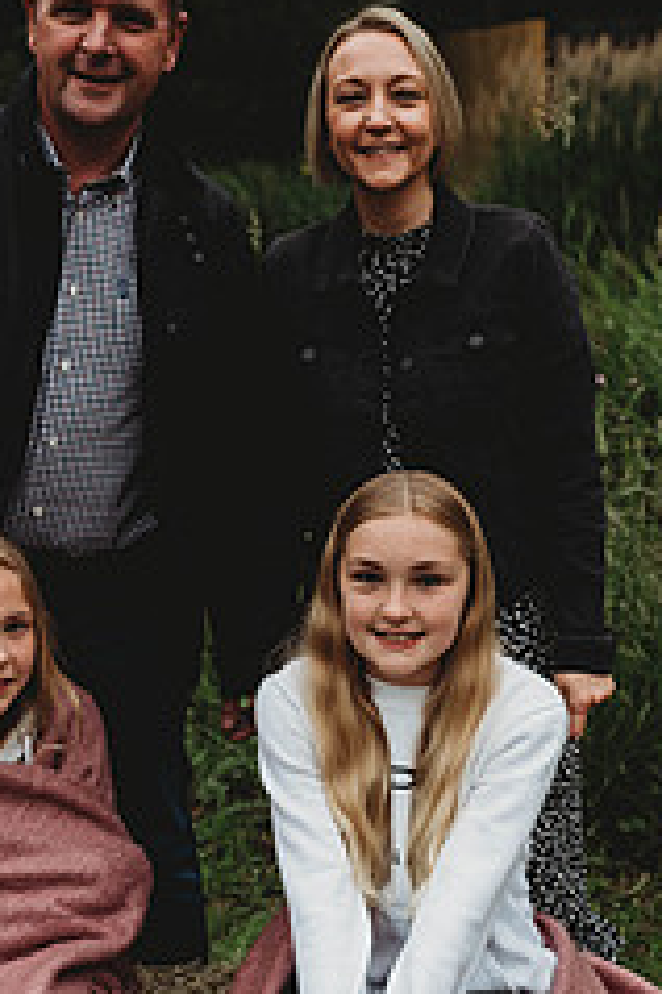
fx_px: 1823
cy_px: 611
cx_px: 283
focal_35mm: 66
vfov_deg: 30.4
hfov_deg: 20.6
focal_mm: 35
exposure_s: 1/160
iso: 360
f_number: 4
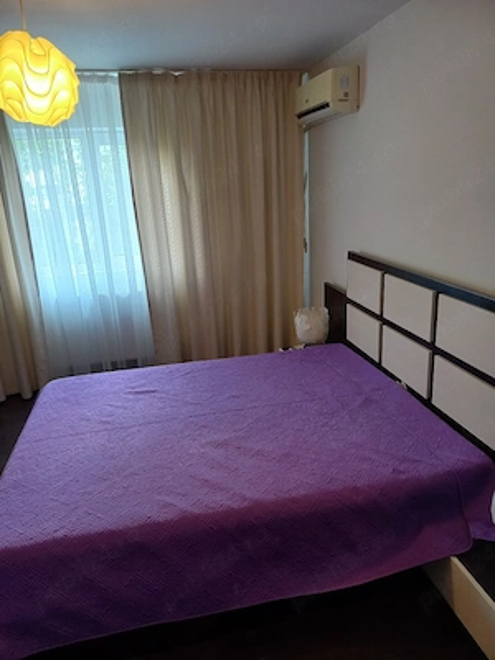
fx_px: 477
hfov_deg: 54.9
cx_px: 248
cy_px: 330
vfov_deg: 69.4
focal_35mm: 25
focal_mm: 4.65
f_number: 1.8
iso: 200
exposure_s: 1/49
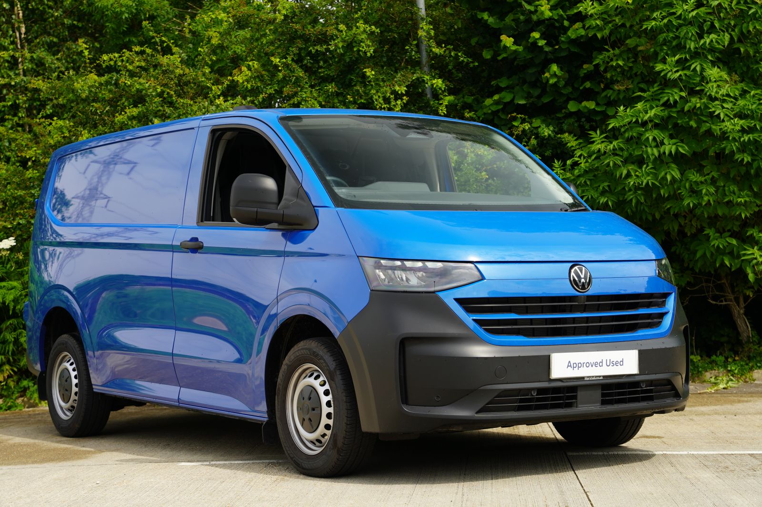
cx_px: 381
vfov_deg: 19.4
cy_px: 254
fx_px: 1480
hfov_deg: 28.9
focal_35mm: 70
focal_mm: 70
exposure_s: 1/200
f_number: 5
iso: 100
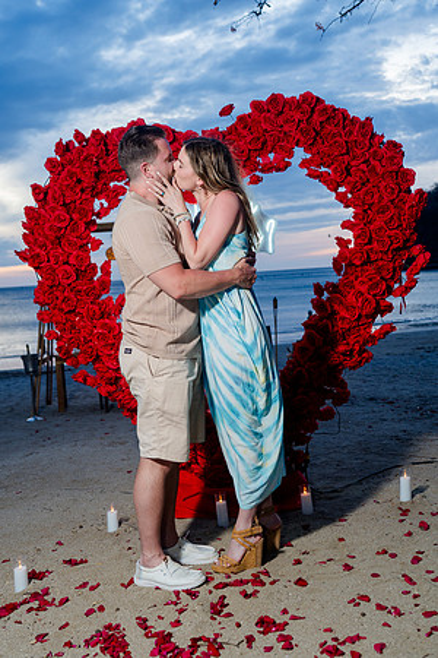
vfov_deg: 49.6
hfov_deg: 34.2
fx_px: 712
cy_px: 329
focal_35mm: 39
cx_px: 219
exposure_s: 1/160
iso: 400
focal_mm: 39
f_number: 4
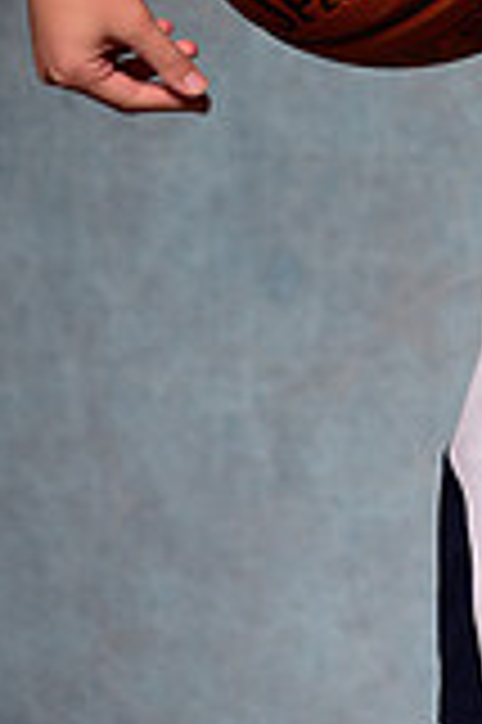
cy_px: -328
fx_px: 5072
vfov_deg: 8.0
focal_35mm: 252
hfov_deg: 5.4
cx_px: 741
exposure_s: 1/200
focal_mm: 70
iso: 100
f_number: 5
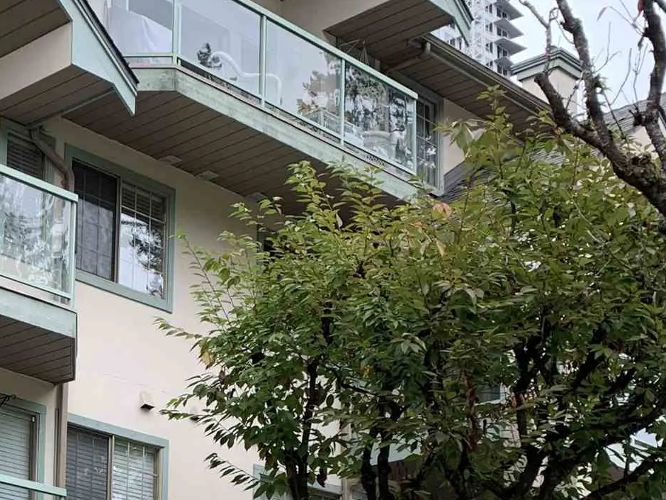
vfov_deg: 16.6
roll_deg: -2.8
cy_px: 616
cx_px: -67
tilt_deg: +7.5
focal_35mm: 85
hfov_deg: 21.8
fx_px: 1635
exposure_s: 1/147
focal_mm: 4.25
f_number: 1.8
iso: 25
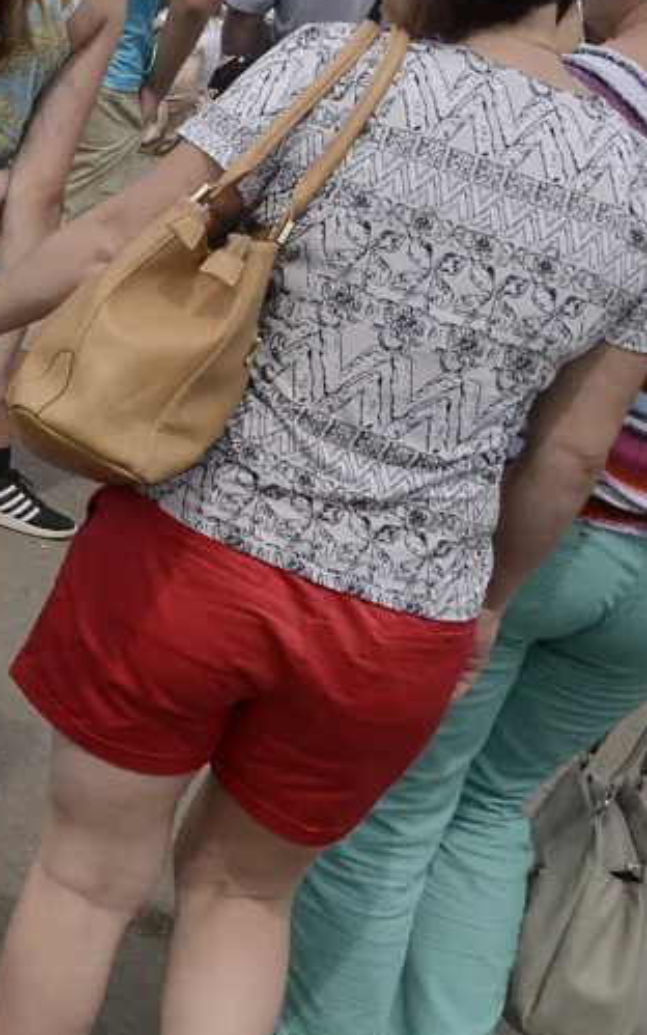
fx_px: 2172
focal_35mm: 77
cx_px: -796
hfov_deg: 13.5
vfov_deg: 26.2
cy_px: 169
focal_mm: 18
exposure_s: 1/640
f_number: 8
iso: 250
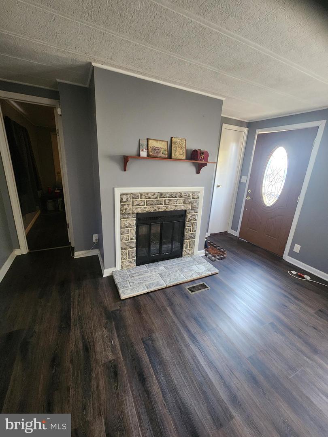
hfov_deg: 89.9
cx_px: 164
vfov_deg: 106.2
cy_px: 218
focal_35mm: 13
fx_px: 164
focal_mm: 2.2
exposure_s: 1/30
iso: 500
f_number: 2.2
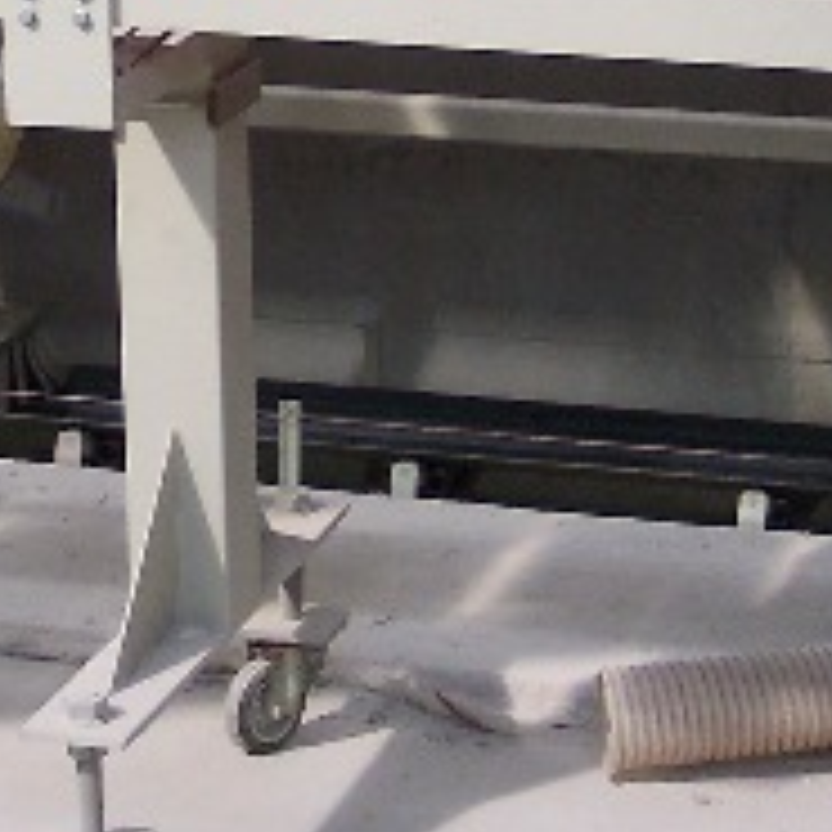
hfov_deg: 12.0
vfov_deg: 11.9
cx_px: 126
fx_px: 3943
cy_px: -4
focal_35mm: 145
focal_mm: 8
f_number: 2.8
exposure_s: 1/180
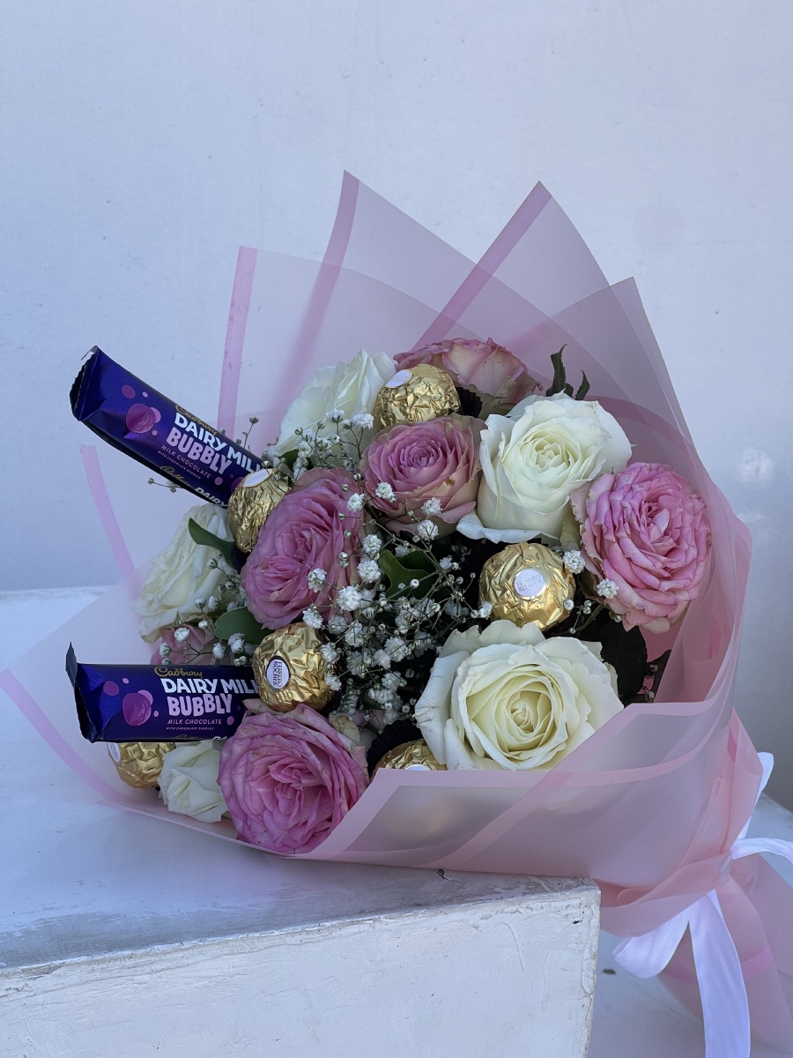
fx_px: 1955
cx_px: 396
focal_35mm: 64
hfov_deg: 22.9
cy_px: 529
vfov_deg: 30.3
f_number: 2.2
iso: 20
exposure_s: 1/282
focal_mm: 7.5
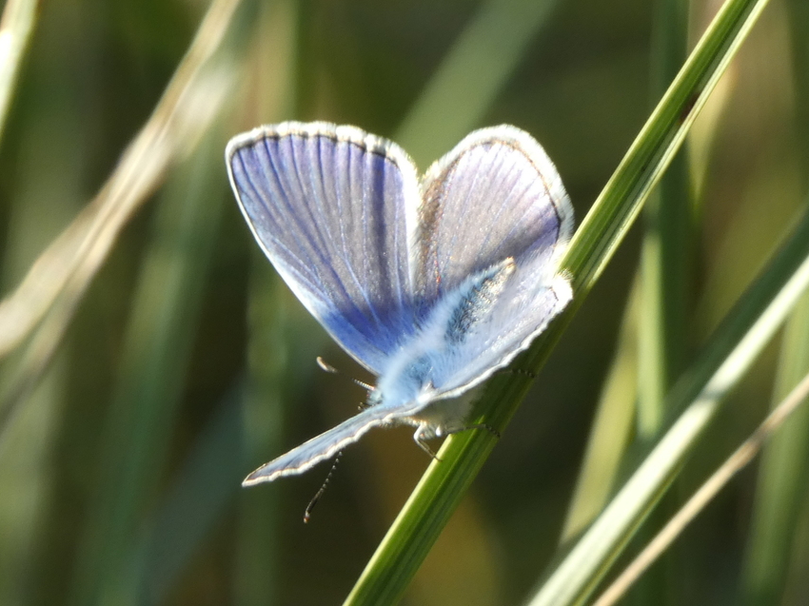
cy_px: 303
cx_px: 405
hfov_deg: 3.8
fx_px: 12079
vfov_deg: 2.9
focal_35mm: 517
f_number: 5.6
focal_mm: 92.3
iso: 160
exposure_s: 1/100
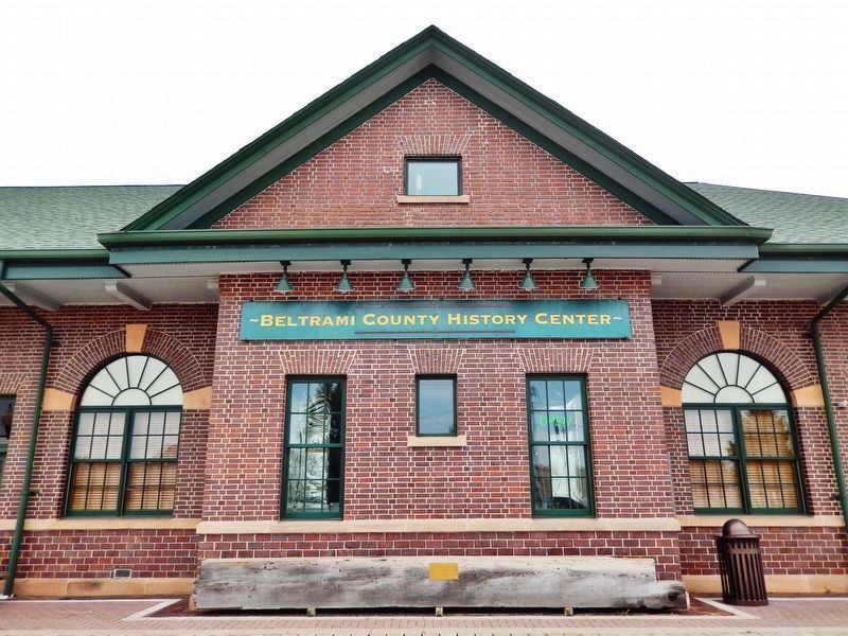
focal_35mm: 25
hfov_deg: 69.4
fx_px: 612
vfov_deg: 54.9
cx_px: 424
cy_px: 318
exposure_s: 1/400
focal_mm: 4.5
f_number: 3.4
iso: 125
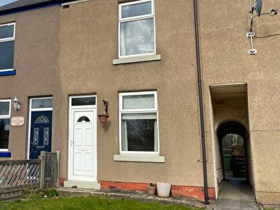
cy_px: 90
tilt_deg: +11.7
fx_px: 340
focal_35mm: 42
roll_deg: -2.2
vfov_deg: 34.3
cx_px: 60
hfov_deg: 42.9
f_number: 1.8
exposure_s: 1/1546
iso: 32
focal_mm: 4.25
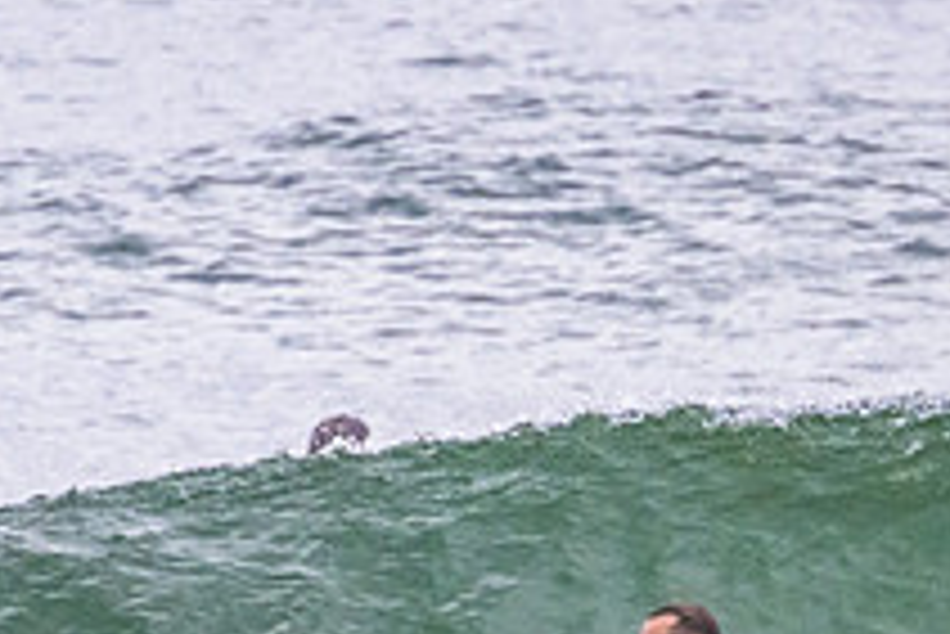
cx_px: 567
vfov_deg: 0.6
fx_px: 57961
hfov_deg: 0.9
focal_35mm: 2195
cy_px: 722
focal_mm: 800
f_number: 11
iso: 7200
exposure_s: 1/2000
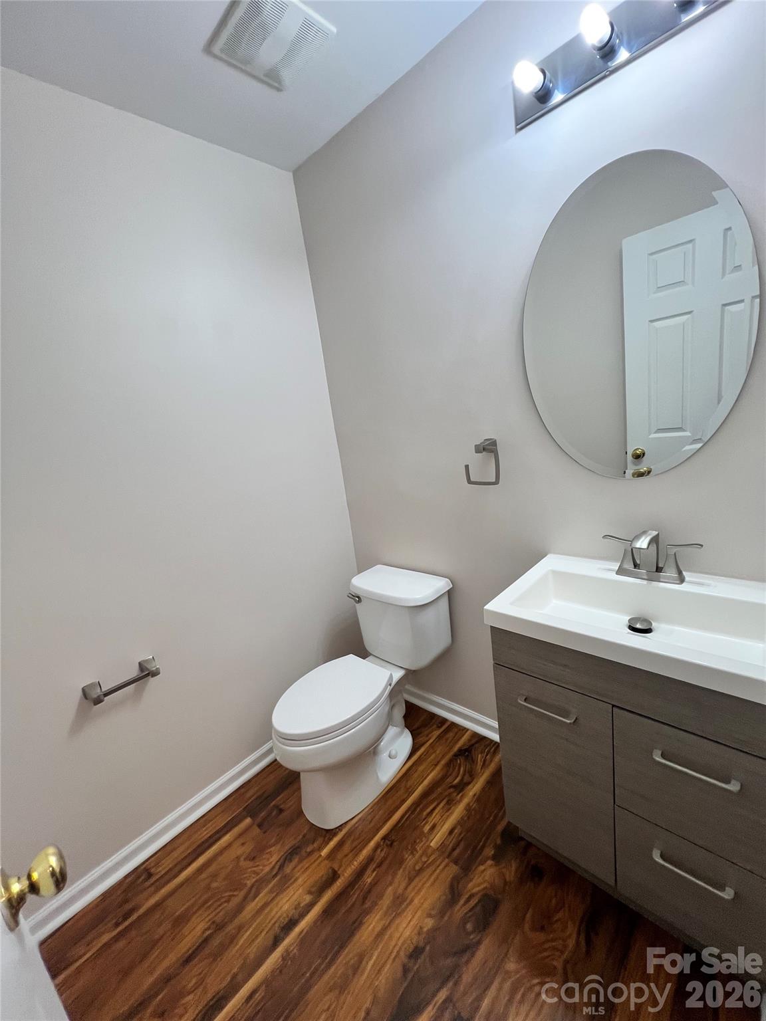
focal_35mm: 13
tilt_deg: -9.6
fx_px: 384
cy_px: 510
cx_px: 383
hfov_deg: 89.9
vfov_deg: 106.2
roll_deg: +8.9
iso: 160
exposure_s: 1/120
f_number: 1.8
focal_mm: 1.57
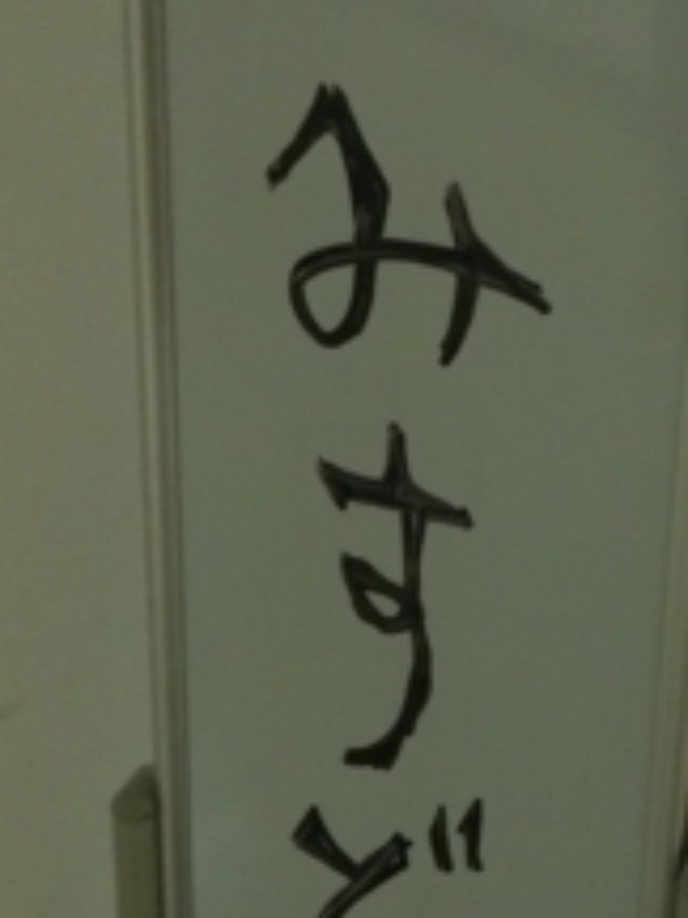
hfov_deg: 16.6
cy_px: 1012
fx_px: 2359
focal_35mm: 89
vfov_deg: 20.9
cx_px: 327
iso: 320
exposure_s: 1/33
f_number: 2.2
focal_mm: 4.12
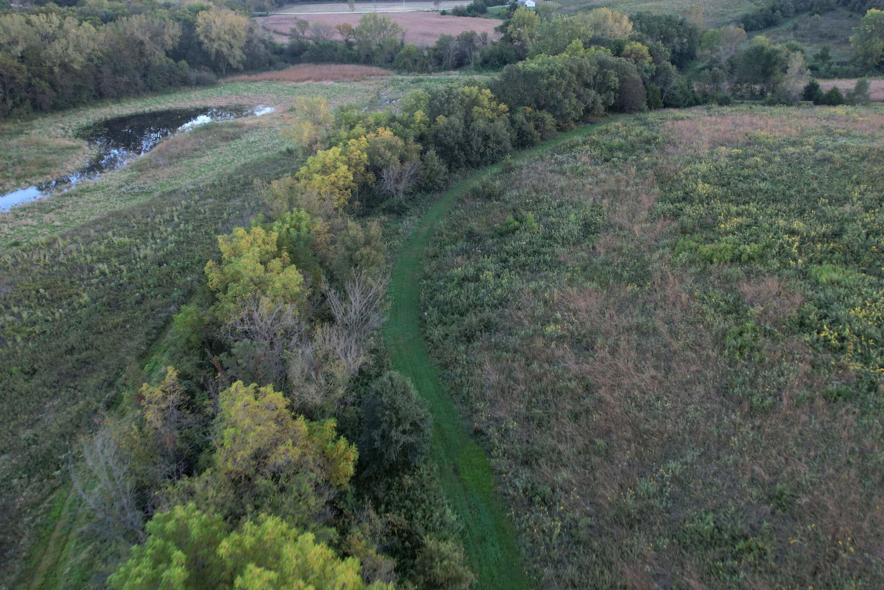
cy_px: 245
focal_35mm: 27
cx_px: 485
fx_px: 663
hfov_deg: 67.2
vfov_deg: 47.7
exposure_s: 1/60
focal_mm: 8.4
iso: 100
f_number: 2.8
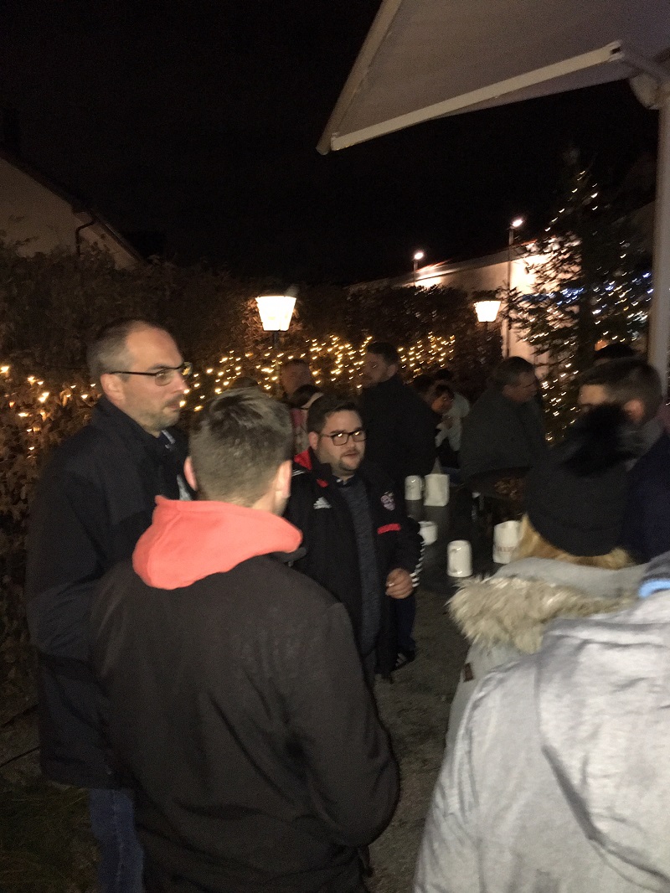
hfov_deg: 48.2
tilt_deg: -8.1
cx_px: 335
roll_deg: +0.5
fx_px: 748
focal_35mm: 29
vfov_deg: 61.6
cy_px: 446
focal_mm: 4.15
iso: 640
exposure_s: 1/17
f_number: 2.2
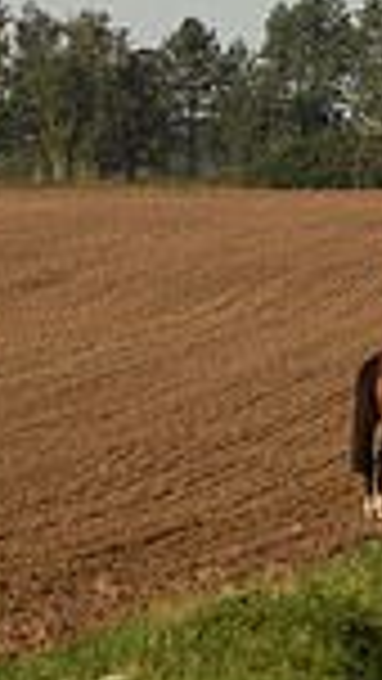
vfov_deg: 2.7
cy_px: 95
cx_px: 948
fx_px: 14488
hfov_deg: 1.5
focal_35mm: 805
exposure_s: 1/1000
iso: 1000
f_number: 9
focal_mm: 200
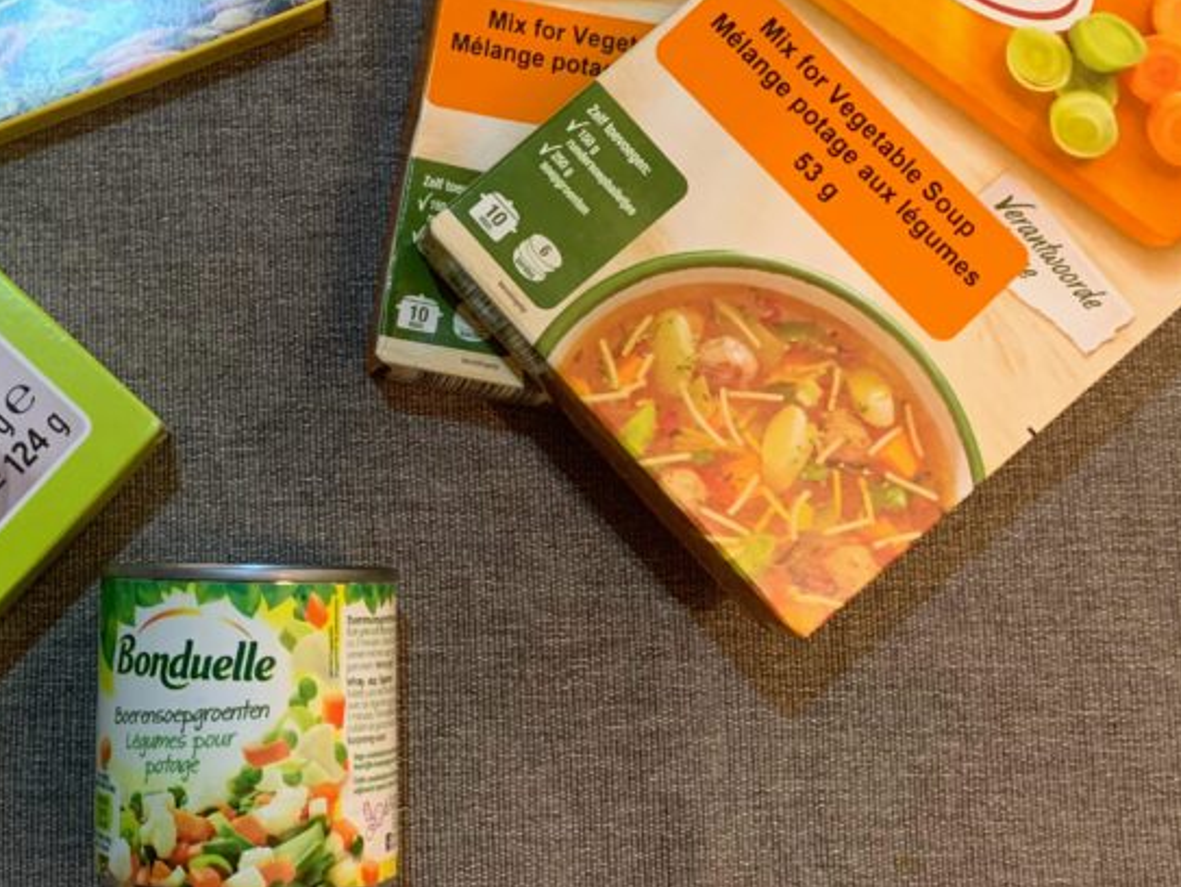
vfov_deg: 29.6
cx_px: 235
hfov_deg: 37.5
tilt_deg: -82.9
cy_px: 341
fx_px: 1673
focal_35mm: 49
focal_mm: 4.25
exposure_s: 1/60
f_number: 1.8
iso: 400
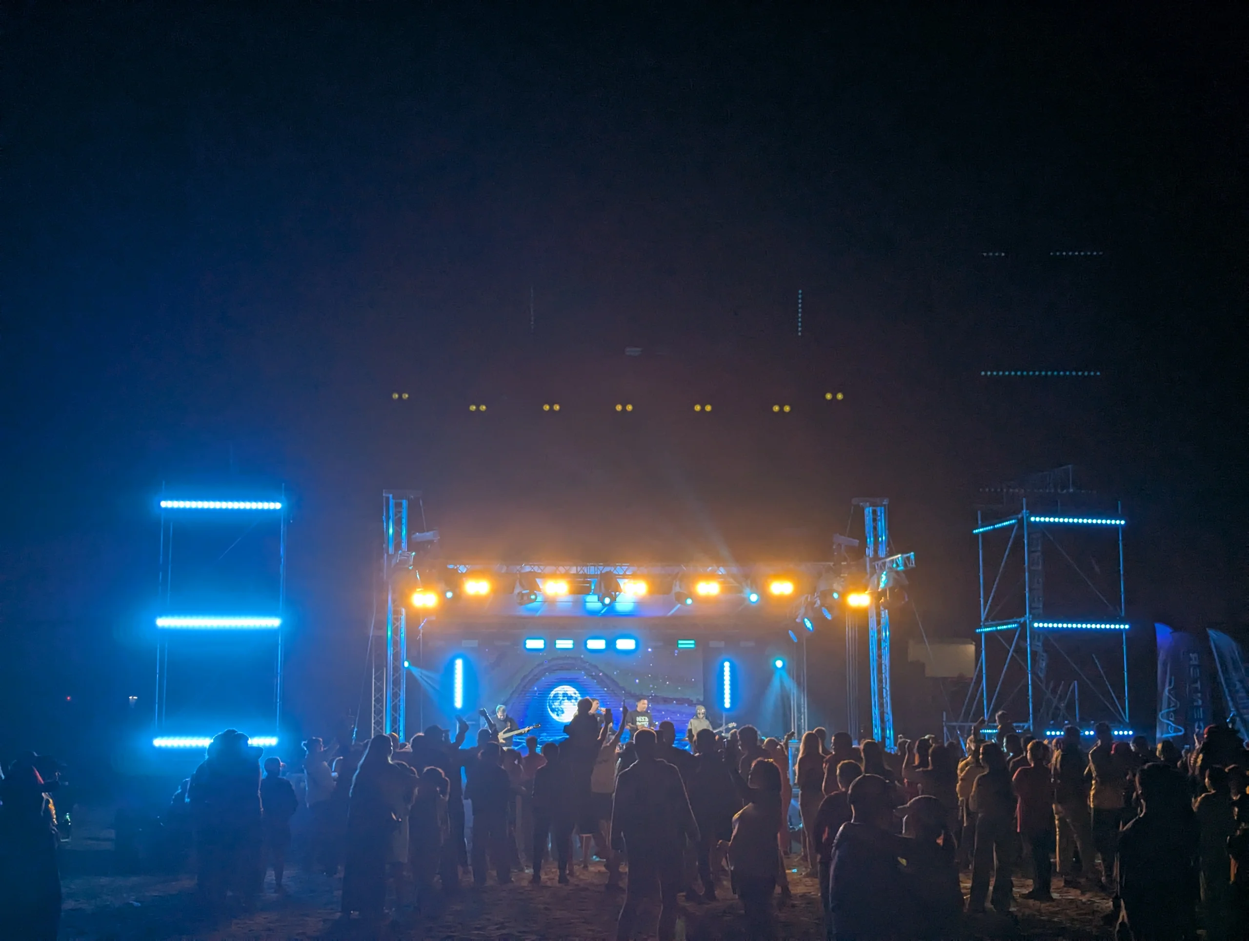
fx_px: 1735
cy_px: 470
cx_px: 624
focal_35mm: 48
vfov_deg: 30.3
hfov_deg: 39.6
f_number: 1.85
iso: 130
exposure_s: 1/300
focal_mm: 6.81
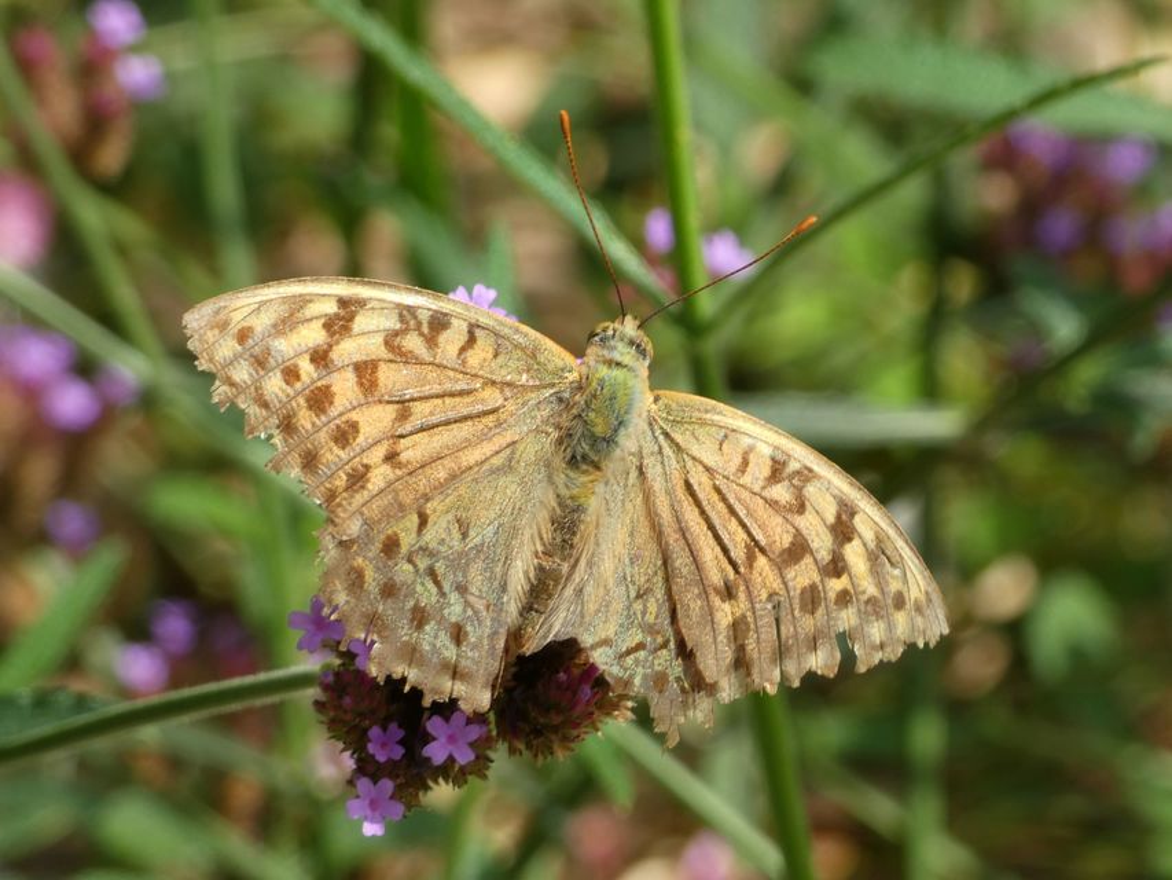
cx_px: 586
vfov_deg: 5.6
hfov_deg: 7.4
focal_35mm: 266
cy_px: 440
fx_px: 9007
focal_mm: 47.6
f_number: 5.5
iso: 80
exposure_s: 1/80
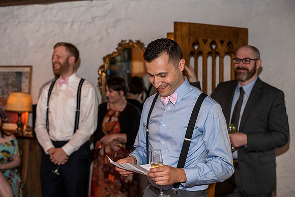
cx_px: 148
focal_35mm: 50
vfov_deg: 27.0
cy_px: 98
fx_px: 410
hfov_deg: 39.6
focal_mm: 50
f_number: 3.2
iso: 500
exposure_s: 1/100
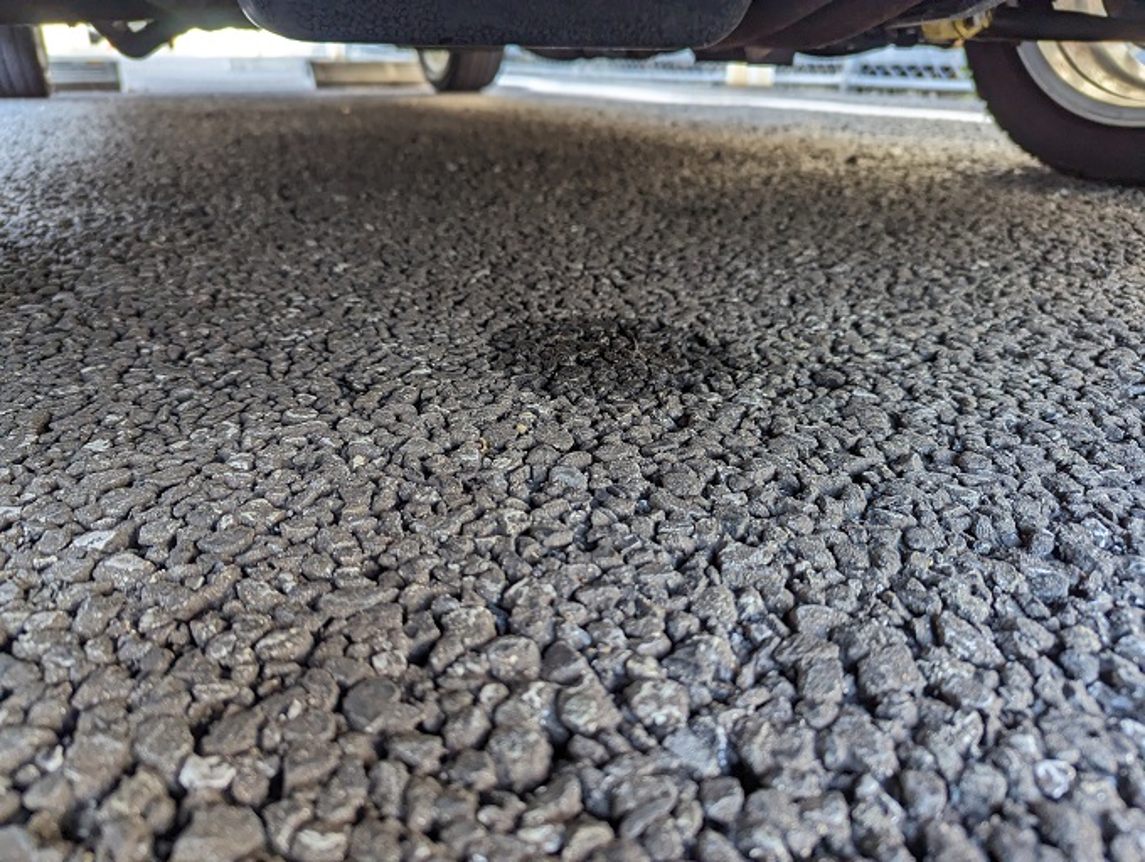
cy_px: 431
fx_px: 795
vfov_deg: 56.9
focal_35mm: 24
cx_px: 572
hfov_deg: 71.5
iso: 212
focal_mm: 6.81
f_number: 1.85
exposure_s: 1/193
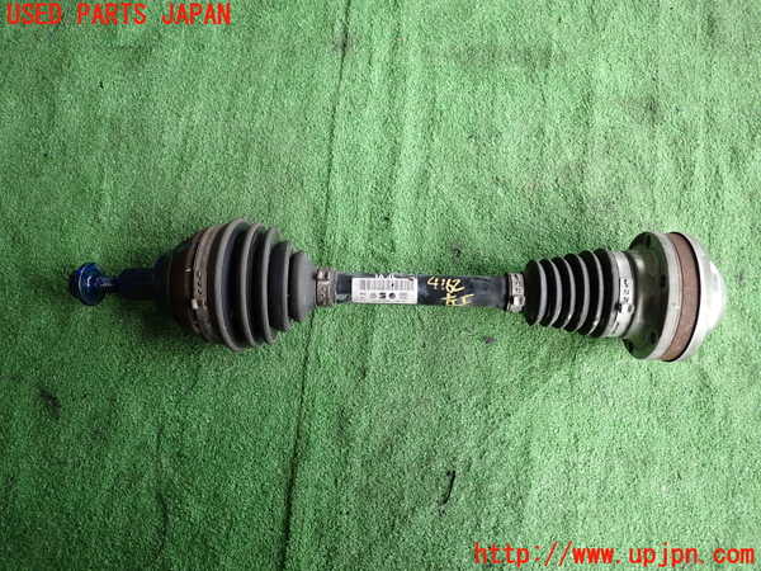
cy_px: 286
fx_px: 550
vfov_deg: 54.9
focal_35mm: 25
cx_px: 380
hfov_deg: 69.4
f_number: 2
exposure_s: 1/160
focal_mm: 4.5
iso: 100
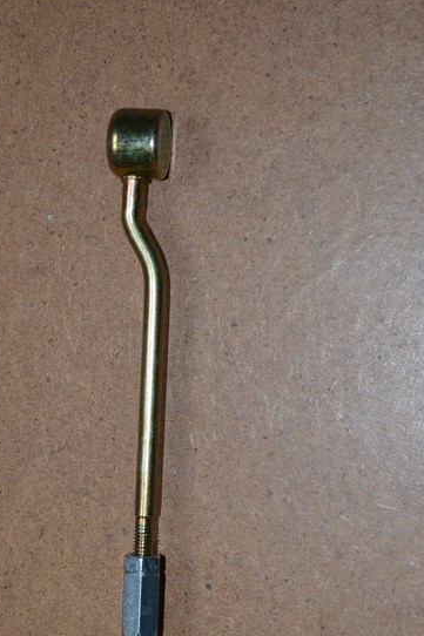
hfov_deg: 13.4
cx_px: 189
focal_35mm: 102
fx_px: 1803
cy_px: 439
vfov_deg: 19.9
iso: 1100
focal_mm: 48
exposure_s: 1/60
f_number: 5.6
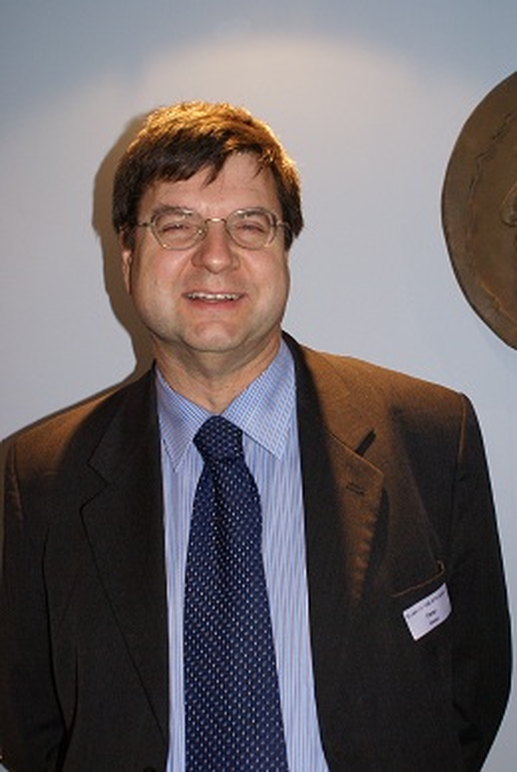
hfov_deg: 25.8
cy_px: 386
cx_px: 258
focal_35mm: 52
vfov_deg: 37.8
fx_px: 1127
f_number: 5.6
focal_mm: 35
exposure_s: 1/60
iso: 400
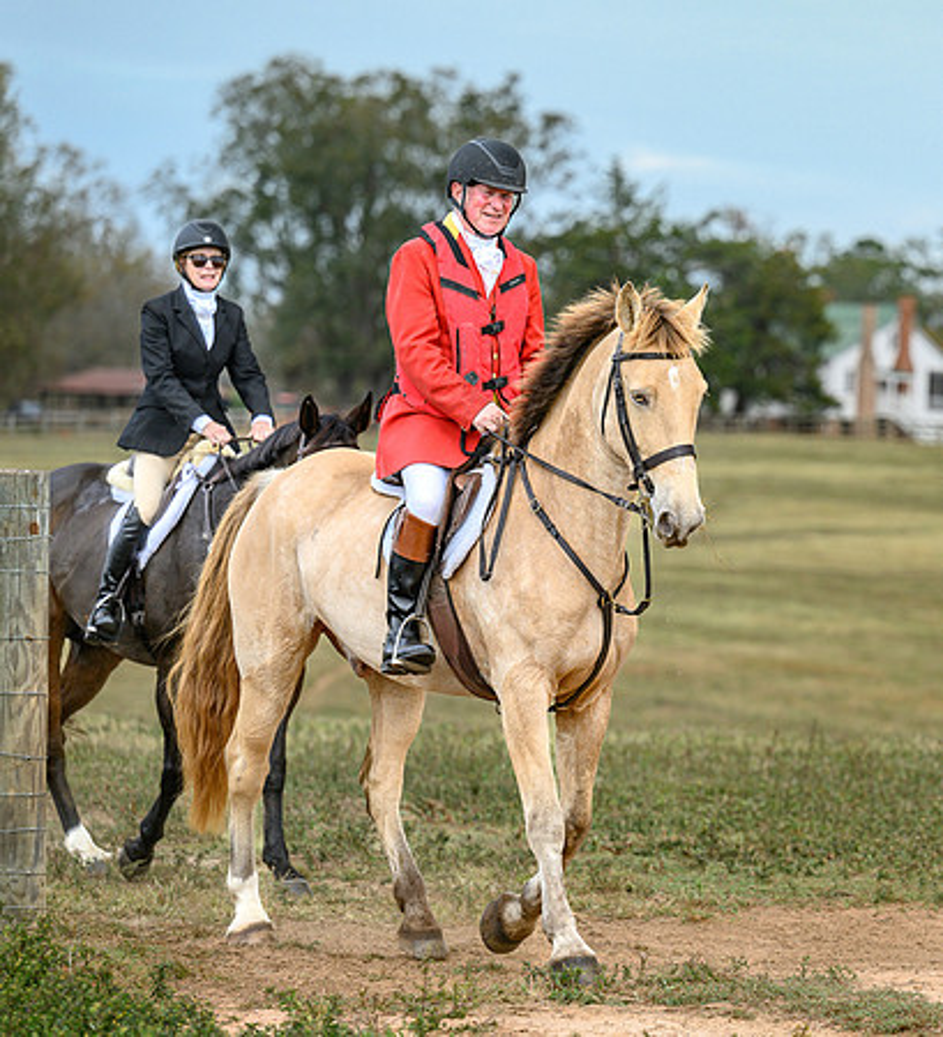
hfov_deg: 8.8
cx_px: 696
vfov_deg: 9.7
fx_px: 6114
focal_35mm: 189
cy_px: 516
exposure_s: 1/1000
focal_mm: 140
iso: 400
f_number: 3.5
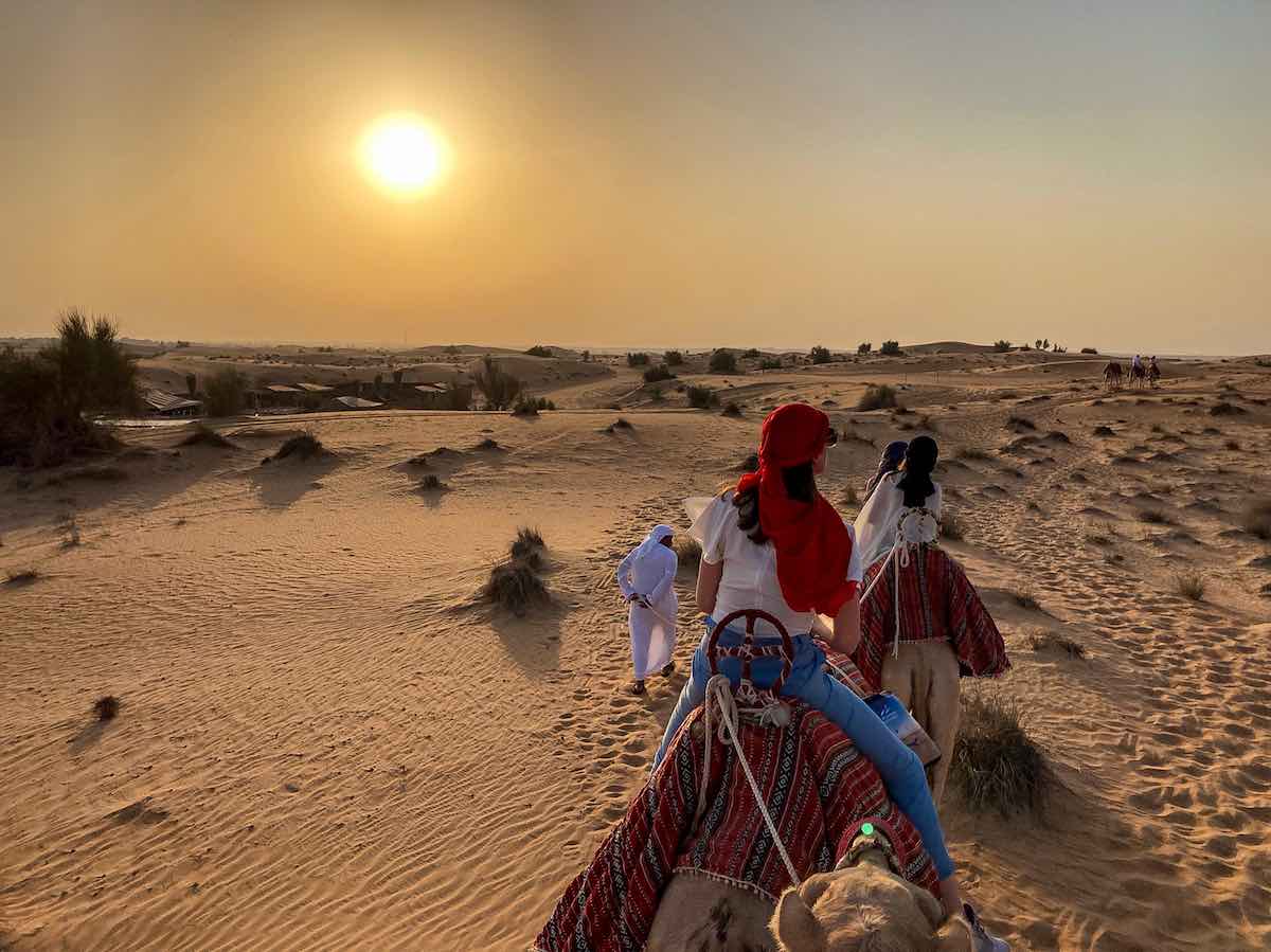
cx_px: 636
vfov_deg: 49.7
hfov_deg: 63.5
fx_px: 1028
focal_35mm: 28
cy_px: 476
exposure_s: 1/4400
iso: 25
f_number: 1.8
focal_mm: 3.99
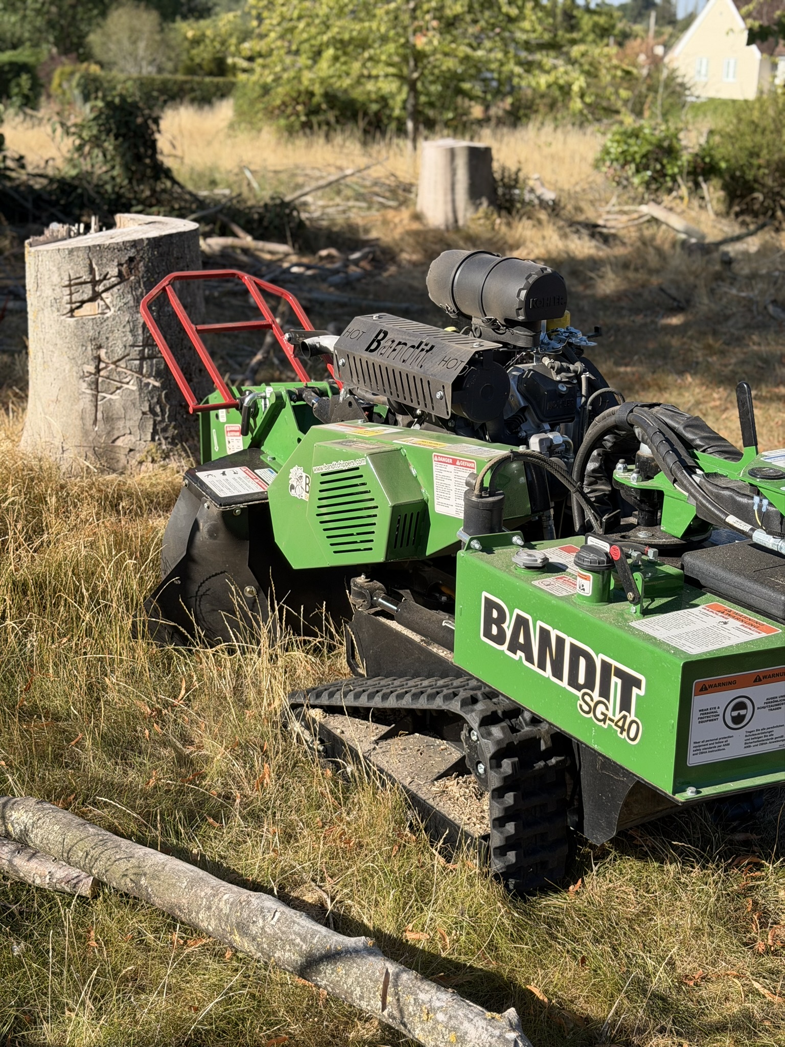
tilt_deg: -17.5
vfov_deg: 39.7
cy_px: 524
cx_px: 392
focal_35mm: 48
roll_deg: -1.9
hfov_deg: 30.3
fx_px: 1451
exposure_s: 1/2415
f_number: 1.78
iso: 64
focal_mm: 6.76
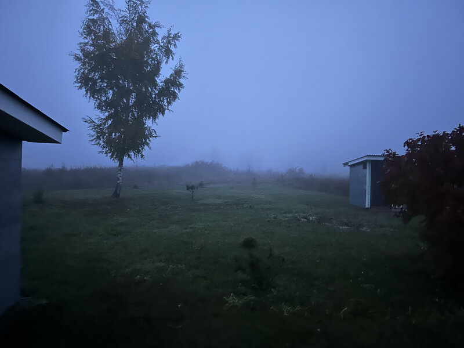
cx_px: 232
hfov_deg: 67.3
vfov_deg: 53.1
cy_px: 174
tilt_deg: +0.3
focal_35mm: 26
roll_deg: -0.5
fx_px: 349
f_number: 1.5
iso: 800
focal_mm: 5.7
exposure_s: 1/9
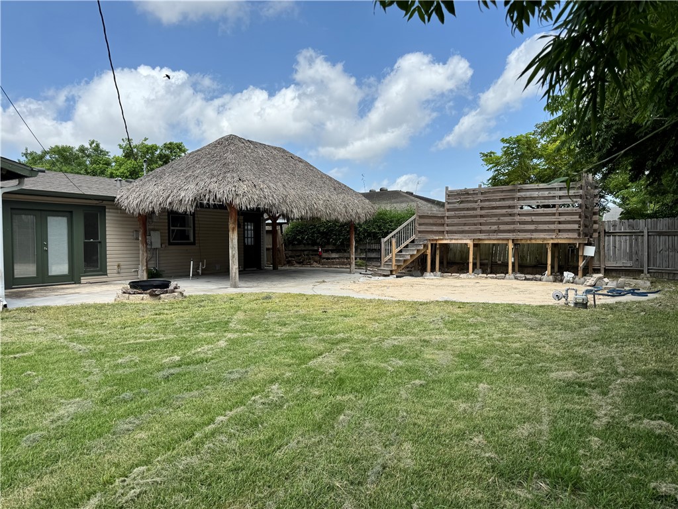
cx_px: 339
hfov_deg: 71.6
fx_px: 470
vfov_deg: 56.8
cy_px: 254
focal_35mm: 24
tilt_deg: -2.0
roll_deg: -0.1
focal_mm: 6.76
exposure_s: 1/3802
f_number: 1.78
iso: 80
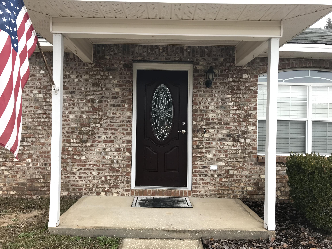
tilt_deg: +0.8
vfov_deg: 49.7
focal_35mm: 28
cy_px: 124
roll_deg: -0.8
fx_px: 269
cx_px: 166
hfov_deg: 63.4
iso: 20
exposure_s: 1/129
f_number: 1.8
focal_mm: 3.99
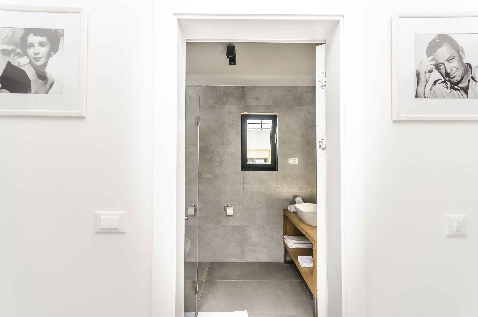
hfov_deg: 100.5
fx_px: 199
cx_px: 239
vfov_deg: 77.1
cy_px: 158
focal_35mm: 15
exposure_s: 1/100
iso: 100
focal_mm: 10
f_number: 7.1
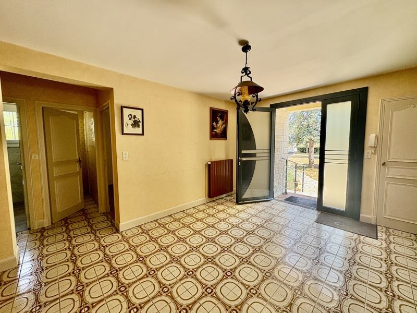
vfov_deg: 85.7
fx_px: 169
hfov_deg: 102.1
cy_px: 156
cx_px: 208
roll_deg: +0.0
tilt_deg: -4.1
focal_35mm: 14
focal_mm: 2.22
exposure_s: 1/129
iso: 100
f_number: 2.2
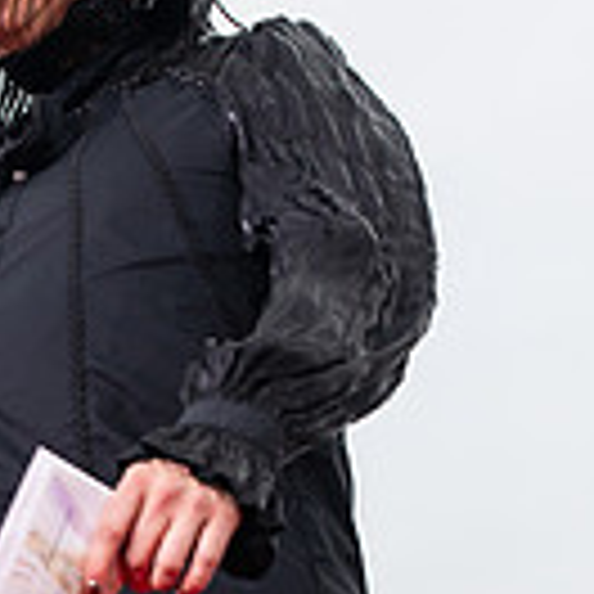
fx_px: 2369
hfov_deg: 14.2
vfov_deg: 13.9
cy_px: 680
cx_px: 58
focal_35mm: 122
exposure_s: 1/320
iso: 320
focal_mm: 35
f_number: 4.5
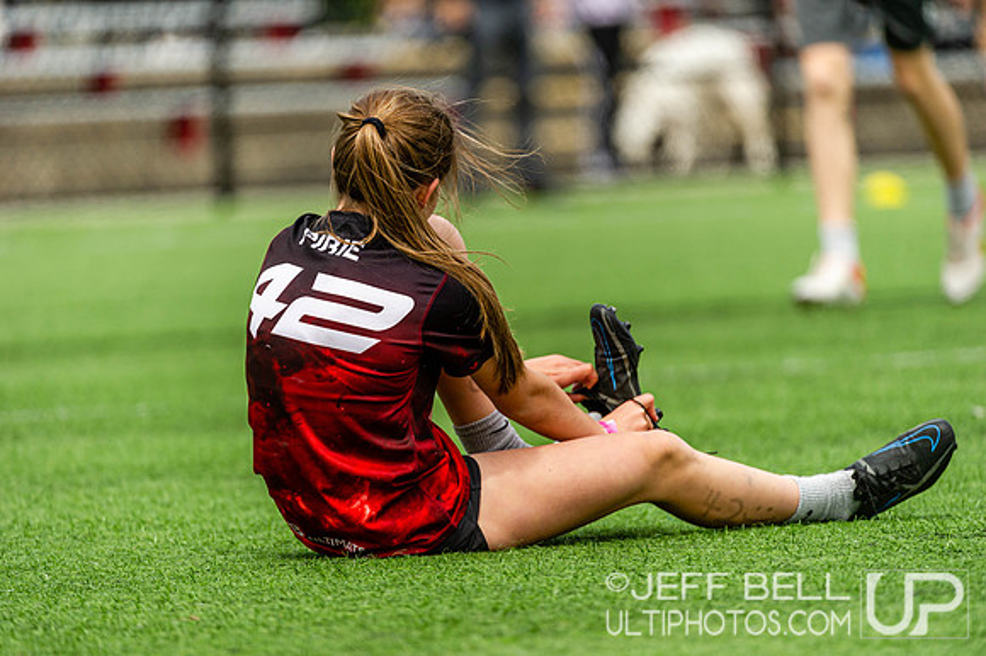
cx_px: 493
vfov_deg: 3.4
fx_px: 10949
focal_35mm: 400
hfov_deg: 5.2
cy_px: 328
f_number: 4
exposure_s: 1/1600
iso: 250
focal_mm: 400
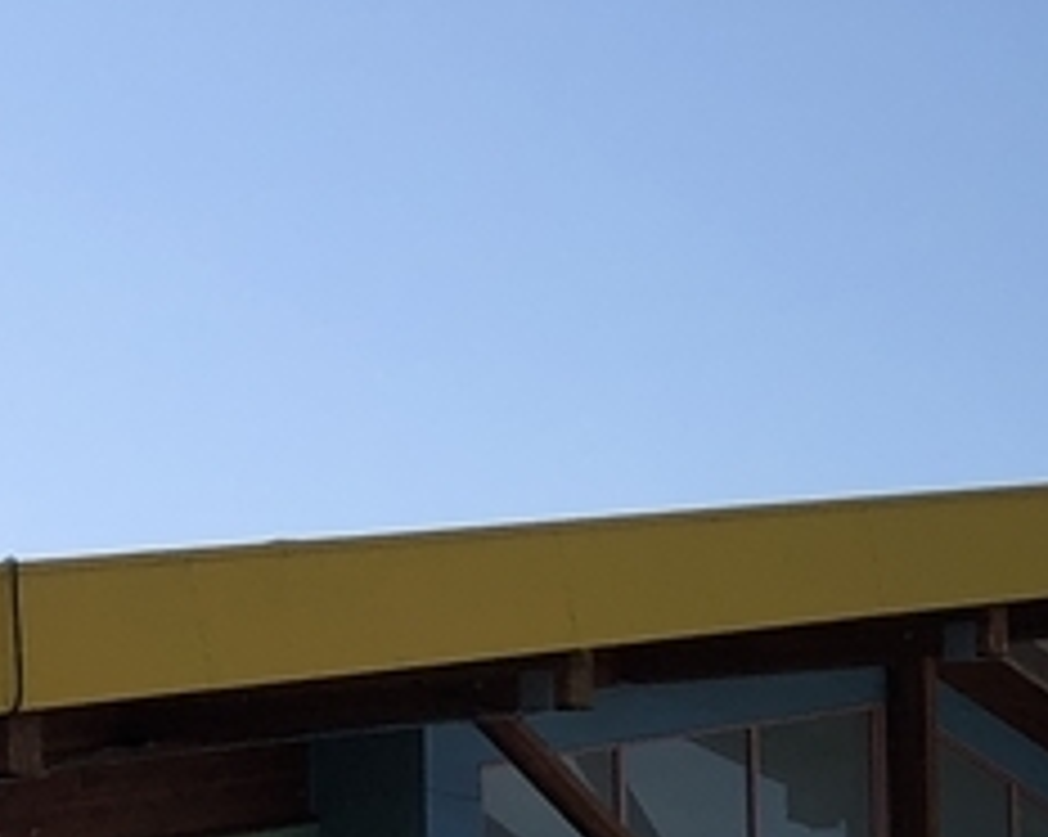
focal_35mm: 141
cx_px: 2325
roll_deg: +1.2
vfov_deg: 10.5
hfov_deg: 11.7
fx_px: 4370
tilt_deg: +0.4
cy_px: 1336
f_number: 1.8
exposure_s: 1/2315
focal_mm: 3.99
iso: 20
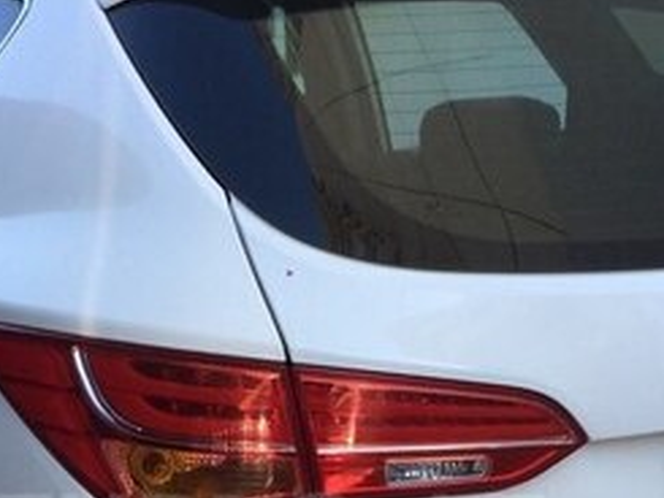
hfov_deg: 25.0
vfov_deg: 18.3
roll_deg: +1.3
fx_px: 1497
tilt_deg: -20.6
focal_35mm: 78
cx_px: 268
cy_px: 535
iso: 32
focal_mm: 4.15
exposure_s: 1/283
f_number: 2.2
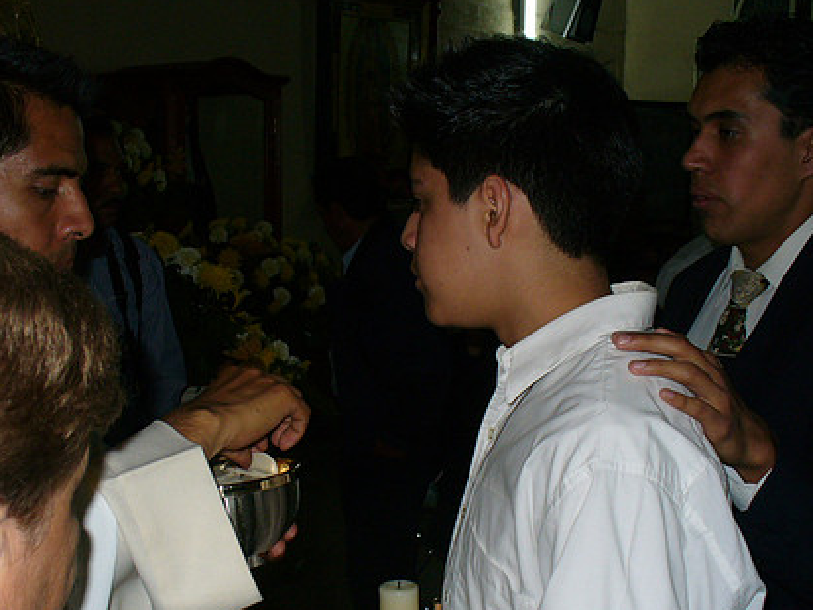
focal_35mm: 52
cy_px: 387
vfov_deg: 27.9
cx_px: 362
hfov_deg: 36.8
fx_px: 1222
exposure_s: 1/30
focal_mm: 6.1
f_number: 2.8
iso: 100
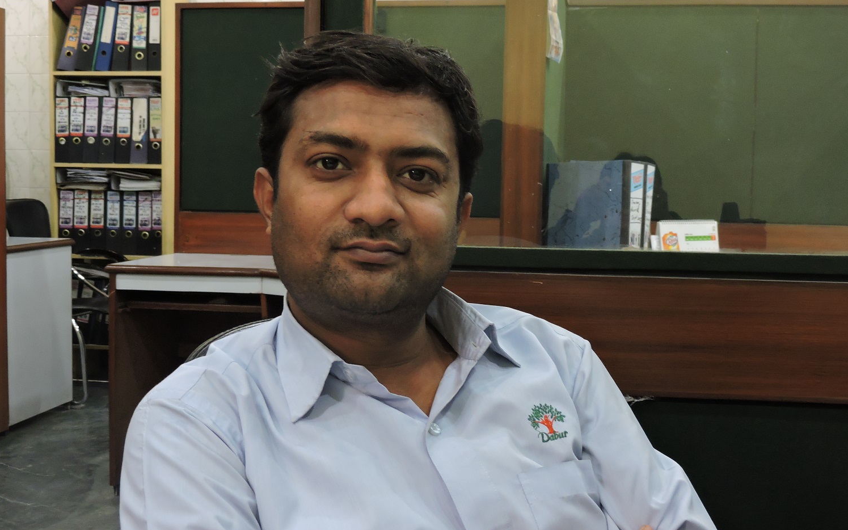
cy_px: 280
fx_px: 1155
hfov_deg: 40.3
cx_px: 424
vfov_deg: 25.8
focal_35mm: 50
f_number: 3.5
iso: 560
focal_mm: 8.4
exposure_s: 1/13
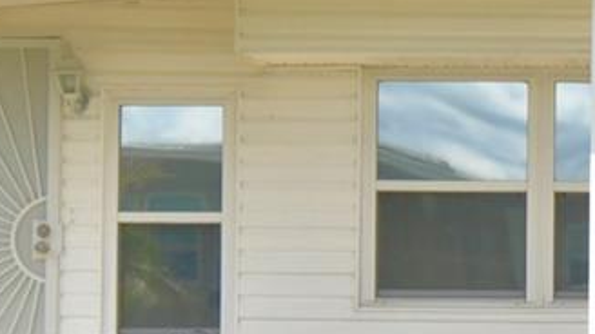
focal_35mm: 138
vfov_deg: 8.8
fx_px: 2176
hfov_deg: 14.9
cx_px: 756
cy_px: 172
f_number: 5.6
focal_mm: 18
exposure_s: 1/1000
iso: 100
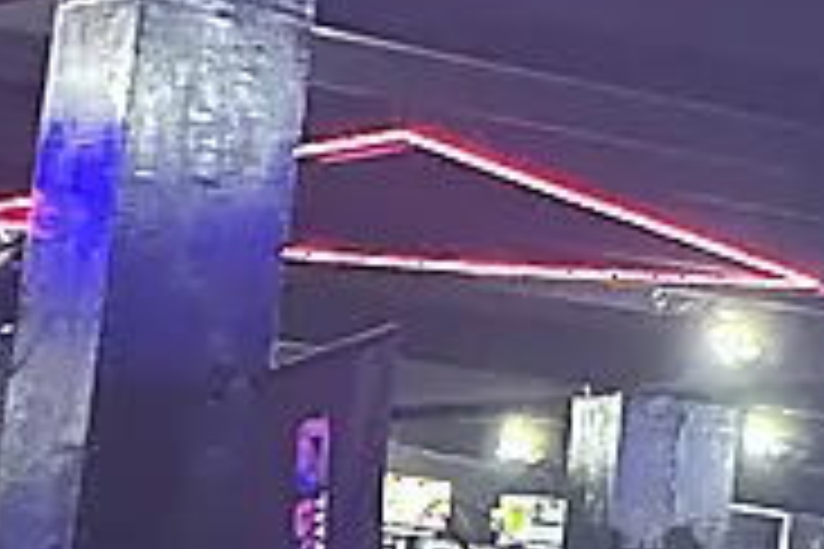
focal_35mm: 118
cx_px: 1180
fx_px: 2701
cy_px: -81
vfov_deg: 11.4
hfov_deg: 16.1
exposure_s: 1/40
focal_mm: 5.7
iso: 500
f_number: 1.5
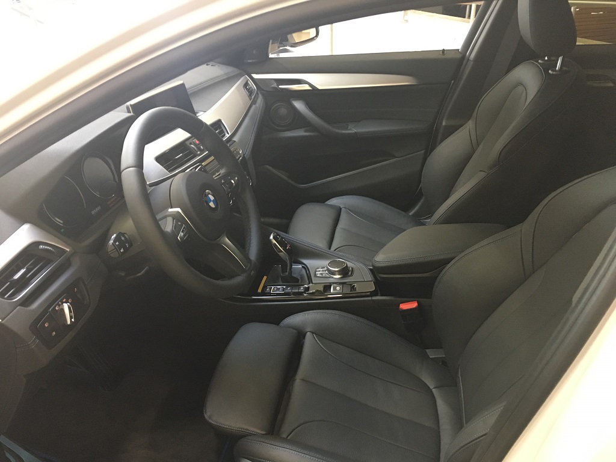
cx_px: 308
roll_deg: +0.2
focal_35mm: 29
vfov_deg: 48.2
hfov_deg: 61.7
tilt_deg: -29.7
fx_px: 516
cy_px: 231
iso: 200
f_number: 2.2
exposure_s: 1/20
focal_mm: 4.15
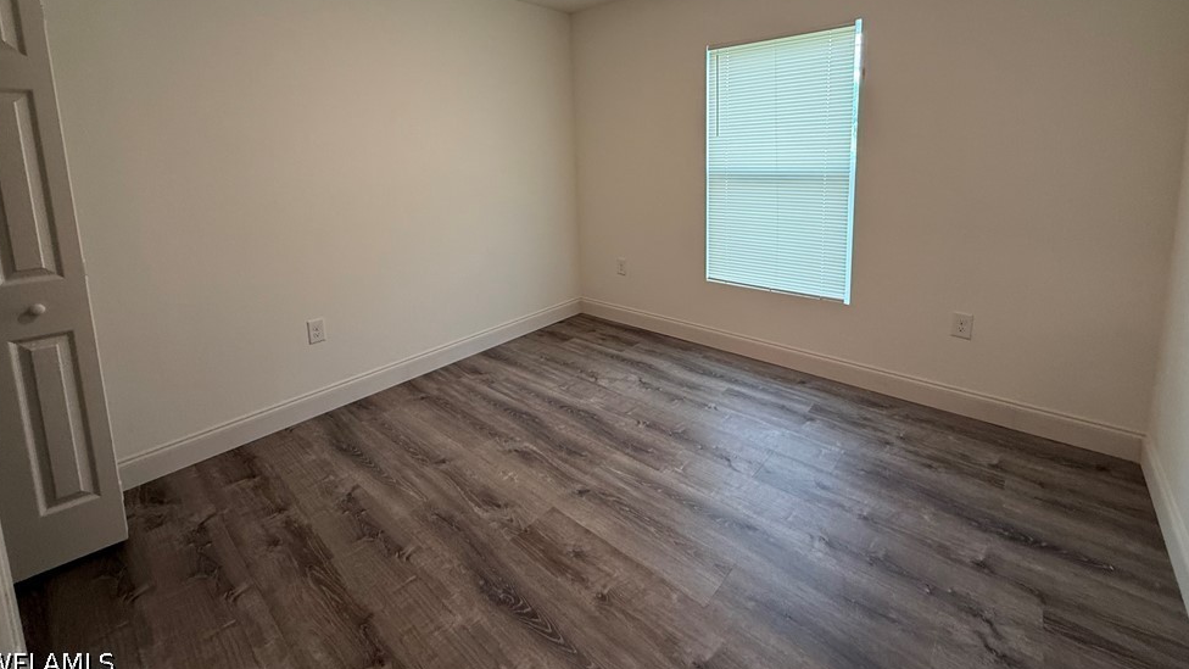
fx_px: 504
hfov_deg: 99.4
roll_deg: +1.3
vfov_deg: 65.1
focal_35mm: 16
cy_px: 216
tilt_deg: -7.8
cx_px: 586
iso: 160
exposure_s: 1/120
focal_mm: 2.22
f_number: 2.2
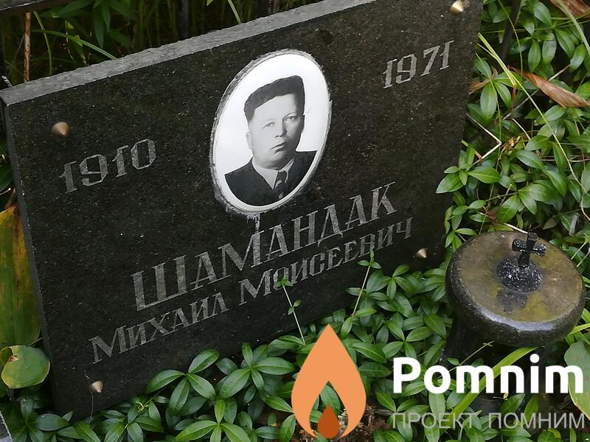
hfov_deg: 31.2
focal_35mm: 62
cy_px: 221
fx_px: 1057
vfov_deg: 23.7
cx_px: 295
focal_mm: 3.83
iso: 80
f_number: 2.2
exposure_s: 1/100
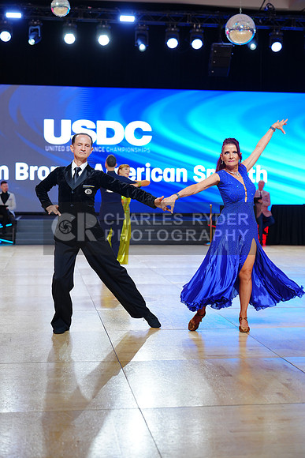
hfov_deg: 23.4
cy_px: 229
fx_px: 737
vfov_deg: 34.5
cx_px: 152
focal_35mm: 58
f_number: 2.8
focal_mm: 58
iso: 400
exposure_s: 1/400
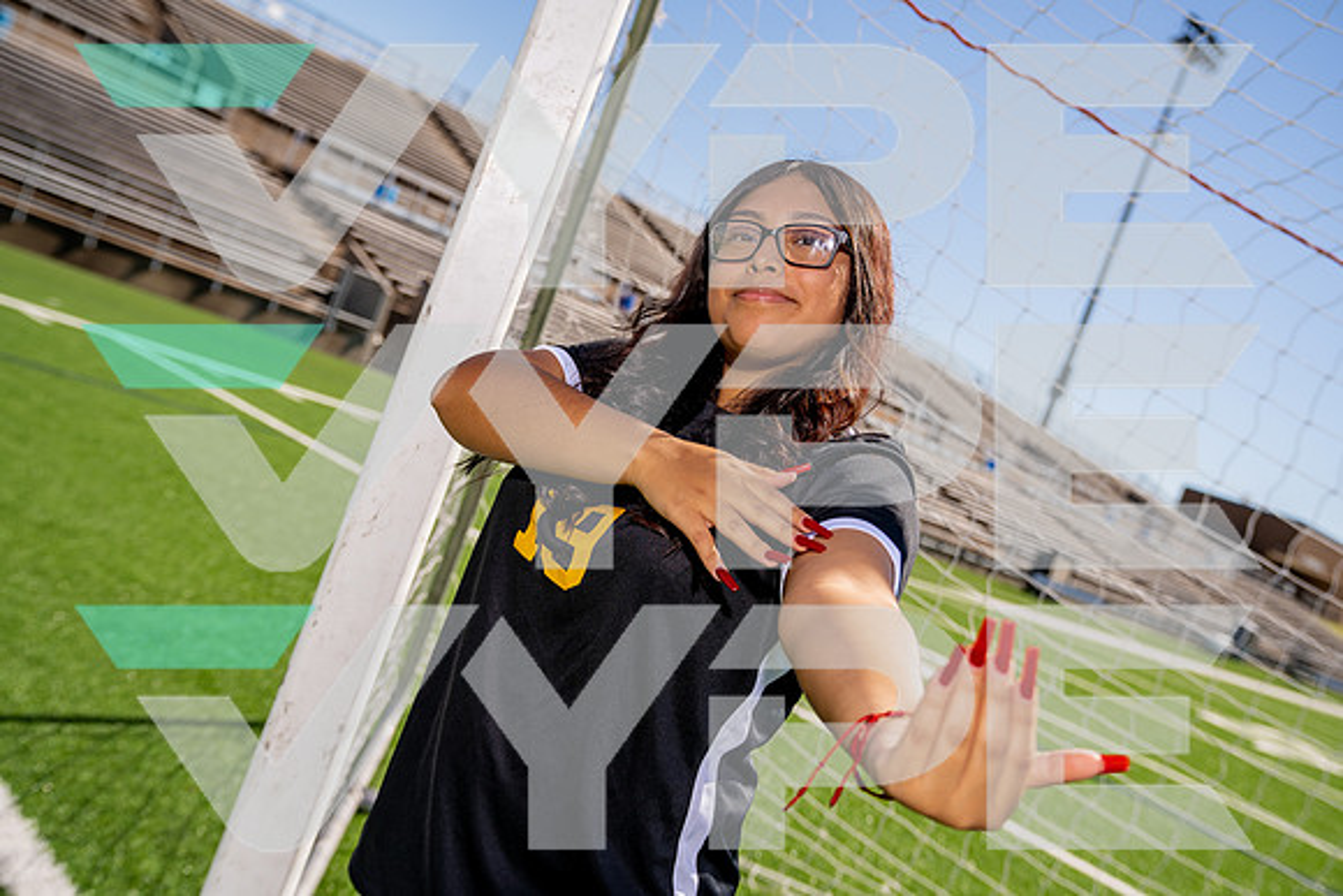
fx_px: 1381
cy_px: 448
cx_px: 672
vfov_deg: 36.0
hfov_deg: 51.9
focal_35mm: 37
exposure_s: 1/1000
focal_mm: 37
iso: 100
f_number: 4
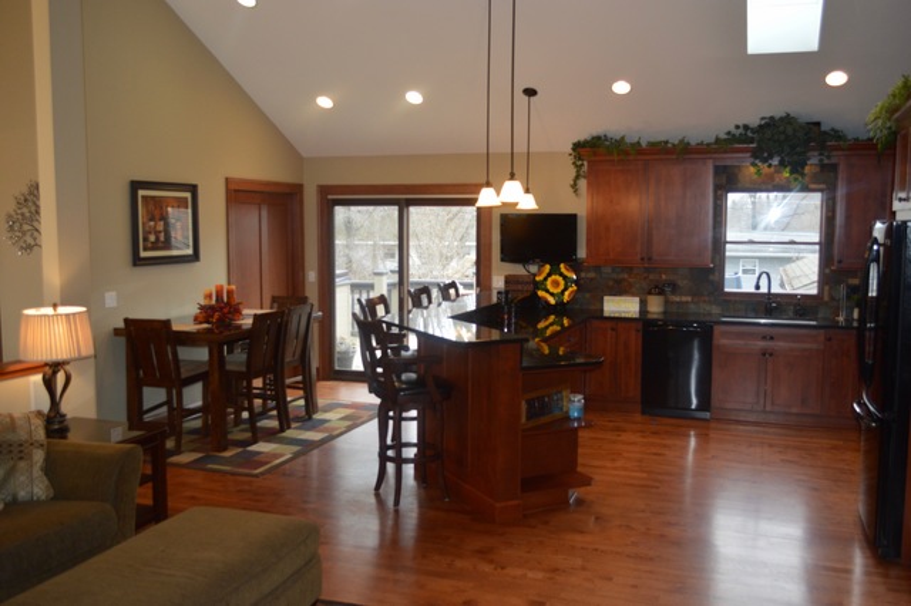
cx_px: 456
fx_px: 835
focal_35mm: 33
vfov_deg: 39.9
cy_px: 303
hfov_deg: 57.2
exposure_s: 1/60
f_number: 4
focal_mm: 22
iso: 640
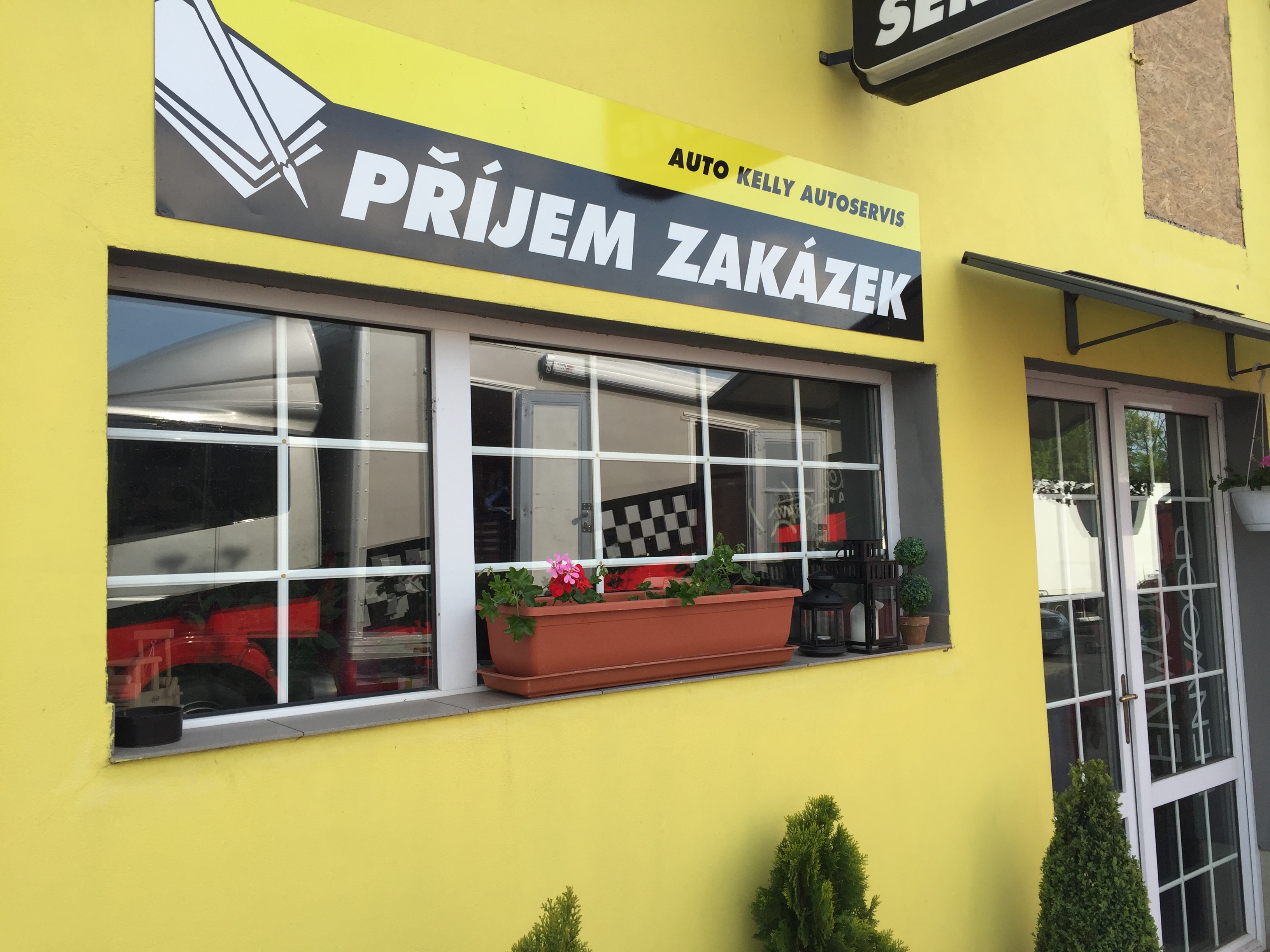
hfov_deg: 61.7
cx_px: 635
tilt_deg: +4.7
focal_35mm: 29
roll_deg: +2.2
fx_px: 1064
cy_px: 476
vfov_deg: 48.2
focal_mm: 4.15
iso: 32
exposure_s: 1/638
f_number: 2.2
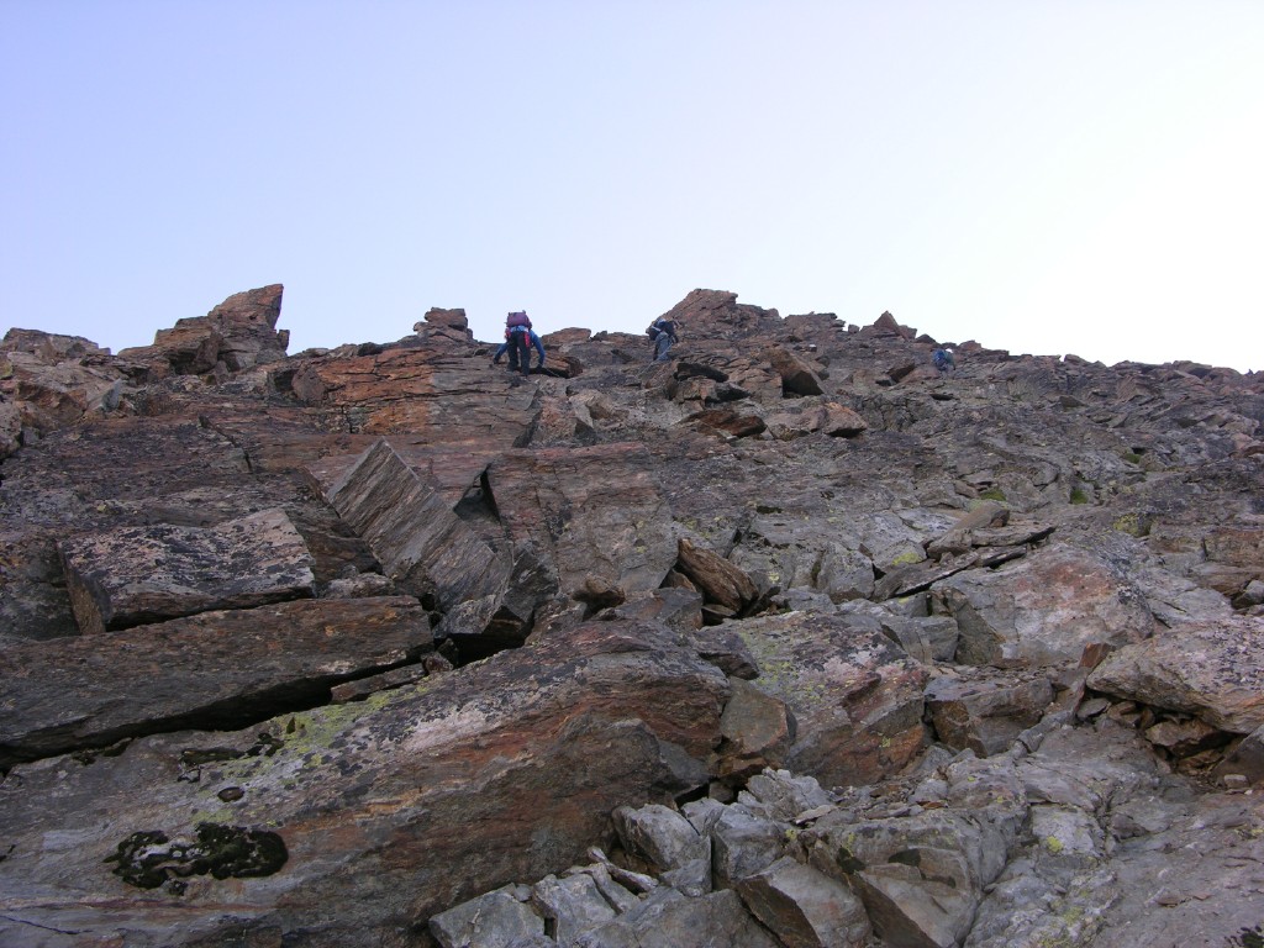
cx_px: 632
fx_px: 1278
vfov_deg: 40.7
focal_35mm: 35
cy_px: 474
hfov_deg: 52.6
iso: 50
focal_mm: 8.9
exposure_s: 1/78
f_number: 4
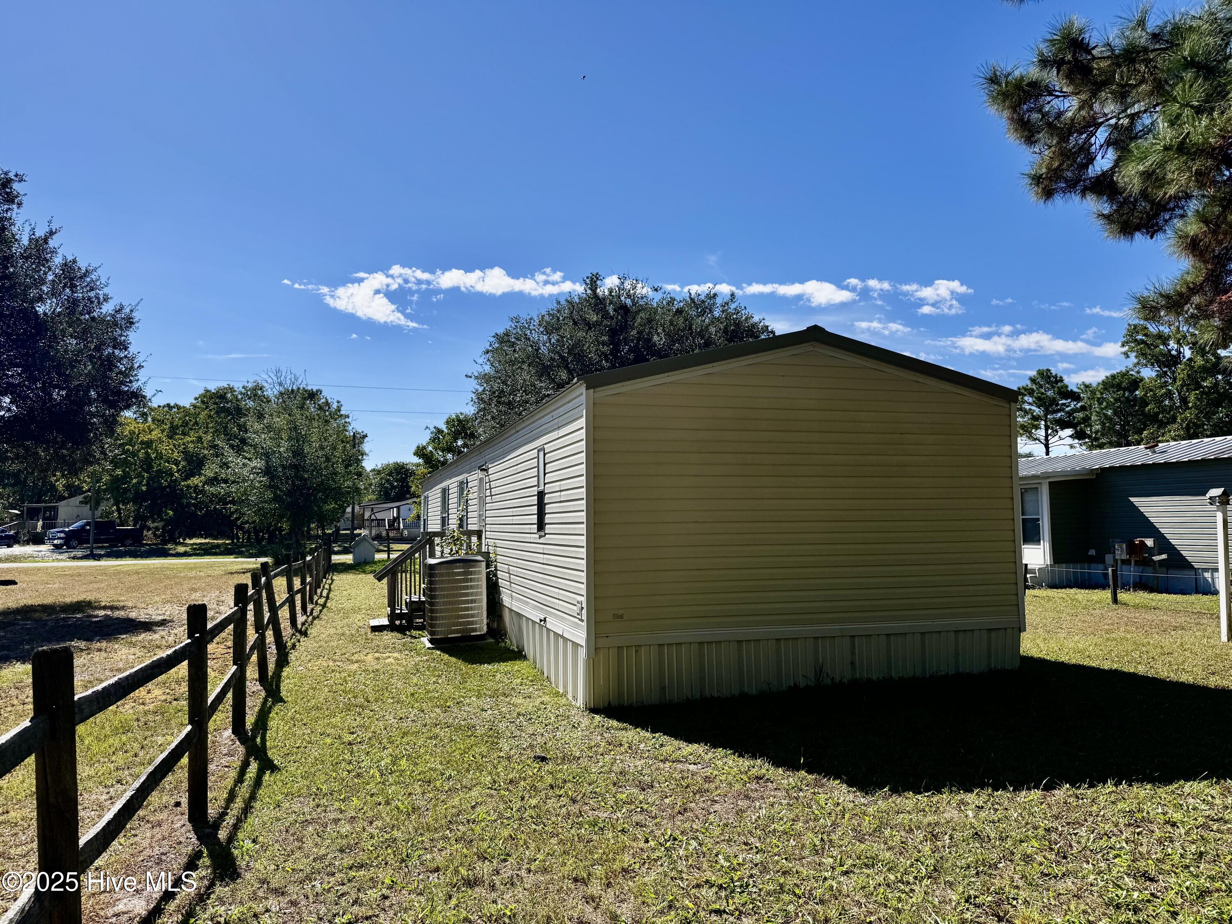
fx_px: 854
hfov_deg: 71.6
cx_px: 616
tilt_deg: +6.0
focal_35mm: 24
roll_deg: +1.0
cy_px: 462
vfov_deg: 56.8
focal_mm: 6.76
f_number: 1.78
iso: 80
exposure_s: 1/5814
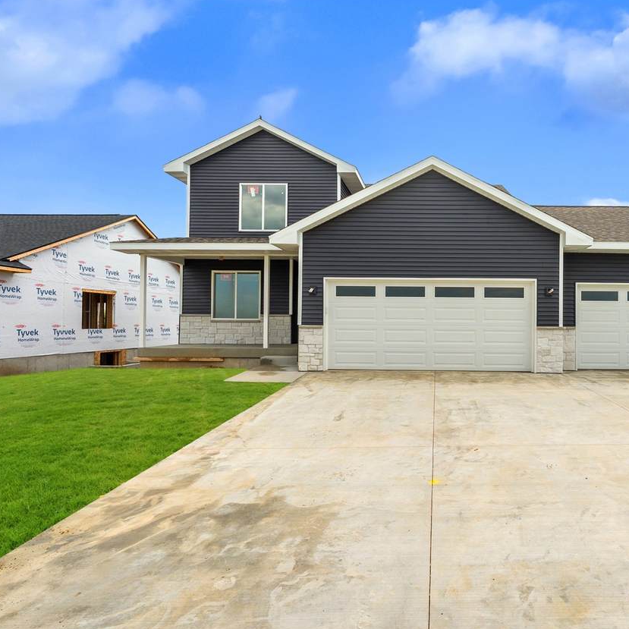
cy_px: 318
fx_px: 432
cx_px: 432
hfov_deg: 69.6
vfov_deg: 72.1
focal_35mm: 21
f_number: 9
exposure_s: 1/125
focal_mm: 16
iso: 250
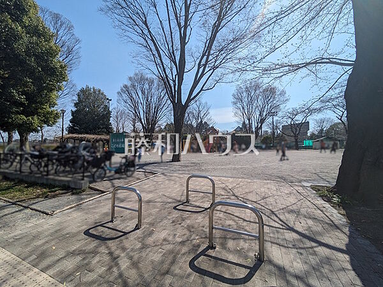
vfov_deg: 85.7
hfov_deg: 102.1
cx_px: 192
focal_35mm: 14
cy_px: 144
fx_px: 155
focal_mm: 1.83
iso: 50
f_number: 2.2
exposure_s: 1/2404
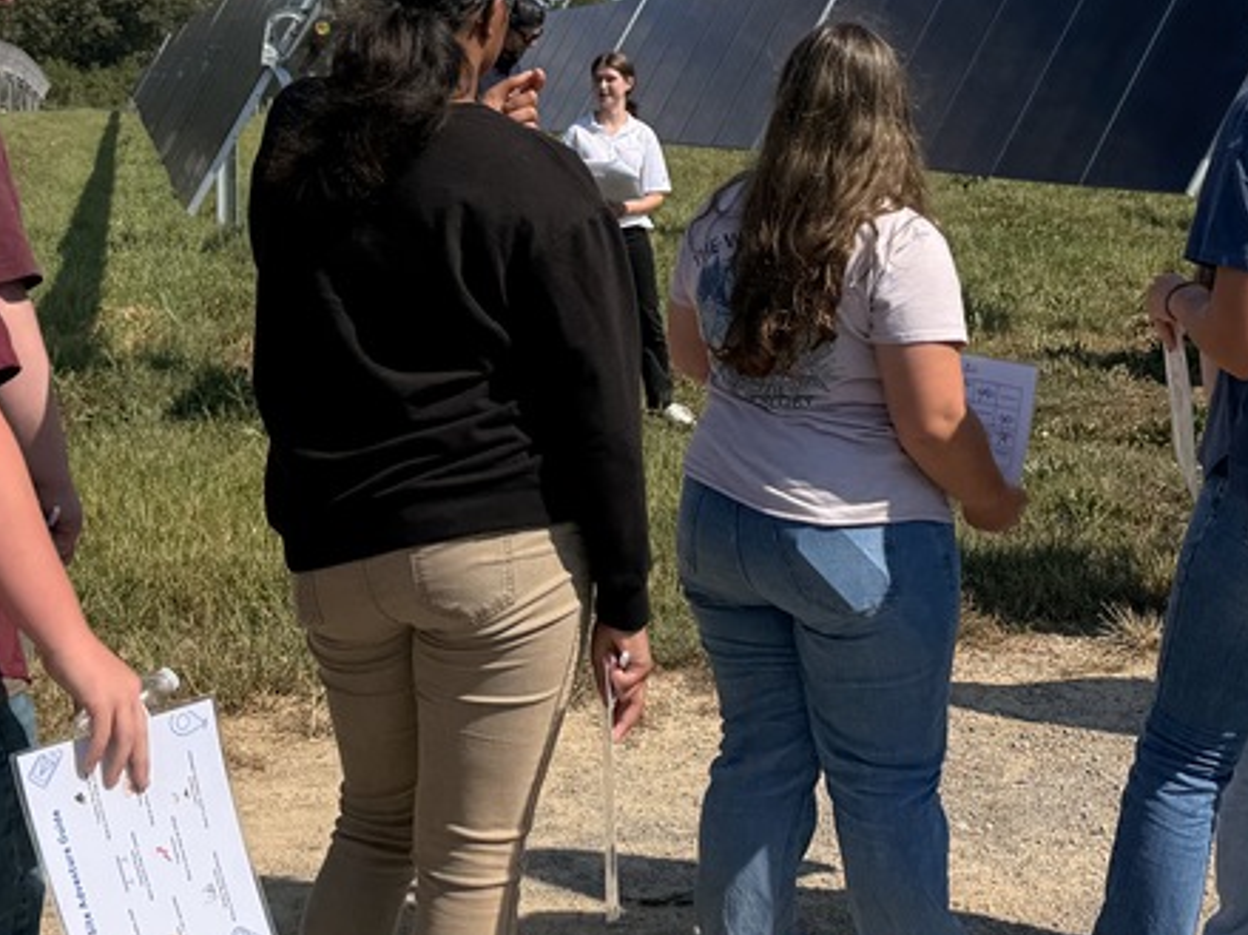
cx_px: 671
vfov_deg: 25.8
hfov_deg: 34.3
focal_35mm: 56
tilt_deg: -2.8
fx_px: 2018
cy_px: 250
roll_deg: -1.0
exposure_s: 1/4405
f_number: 1.78
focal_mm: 6.76
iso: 80
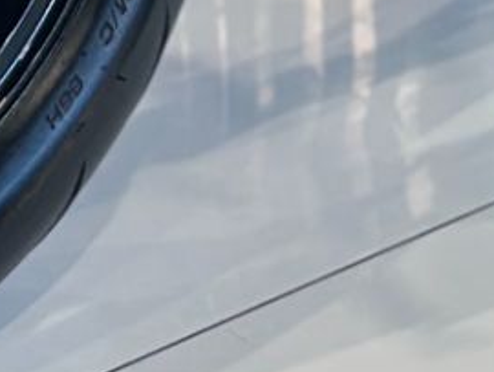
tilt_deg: -17.8
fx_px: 4871
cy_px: -762
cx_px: -97
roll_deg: +3.6
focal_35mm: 341
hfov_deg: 5.8
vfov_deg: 4.2
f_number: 1.78
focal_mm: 6.86
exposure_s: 1/170
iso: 125
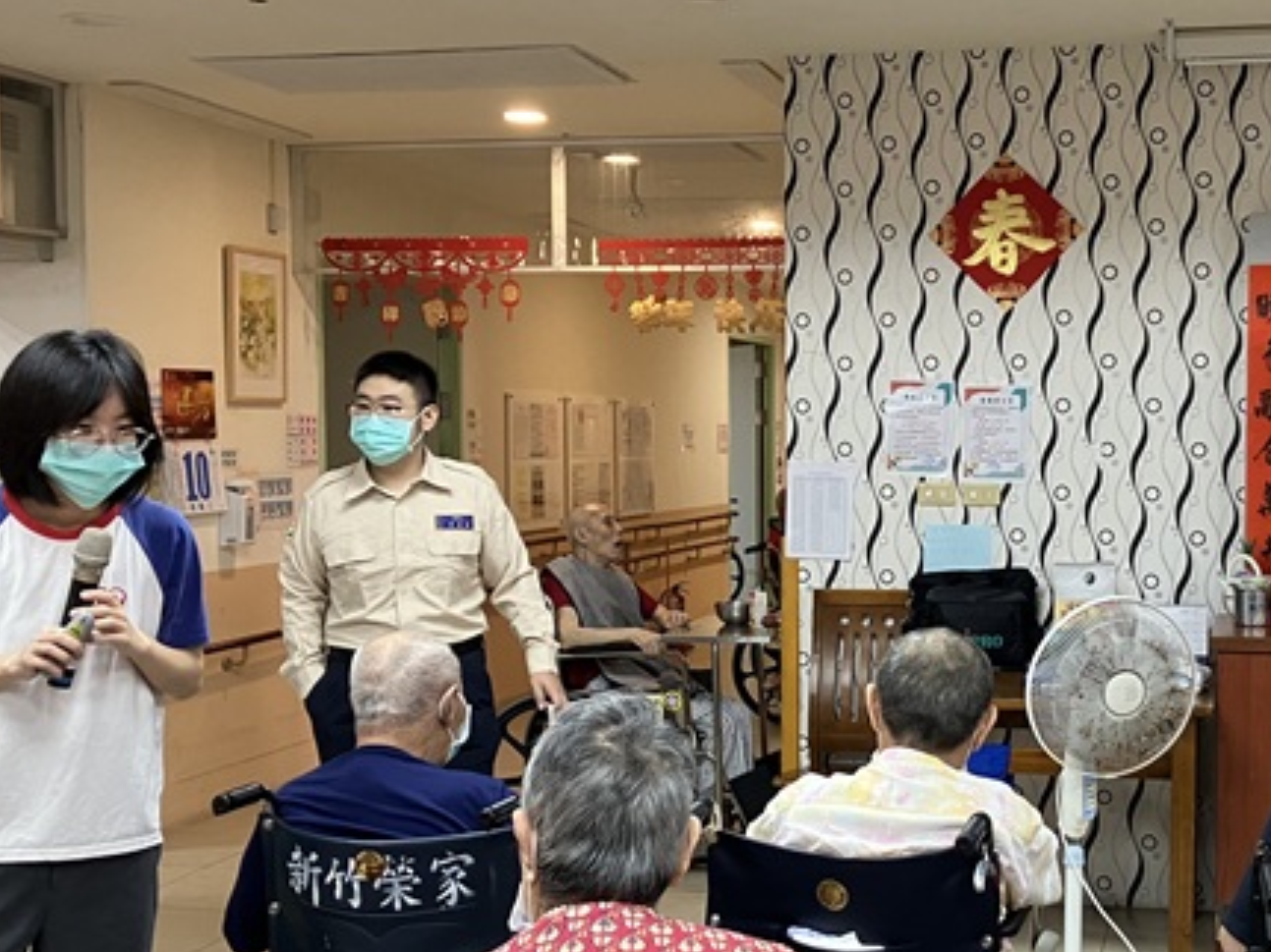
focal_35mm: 52
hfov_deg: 36.3
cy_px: 572
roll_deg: +0.4
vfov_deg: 28.0
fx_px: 1909
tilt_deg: -4.6
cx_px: 882
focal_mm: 3.99
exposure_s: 1/60
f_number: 1.8
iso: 160
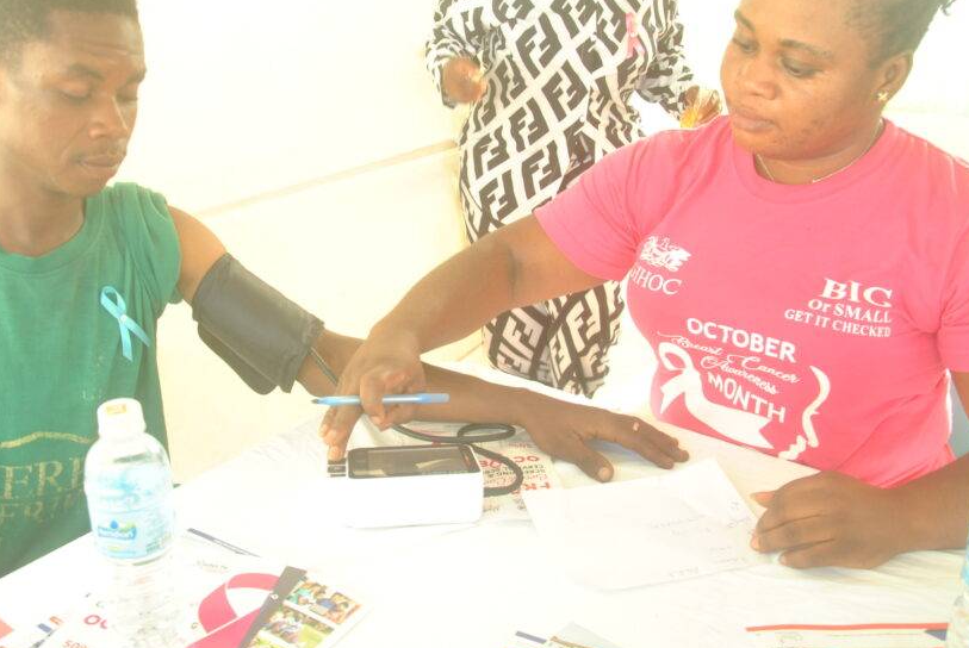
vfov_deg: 38.9
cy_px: 269
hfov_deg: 55.5
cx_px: 412
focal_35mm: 34
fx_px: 916
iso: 450
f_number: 5.6
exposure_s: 1/60
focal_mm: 18
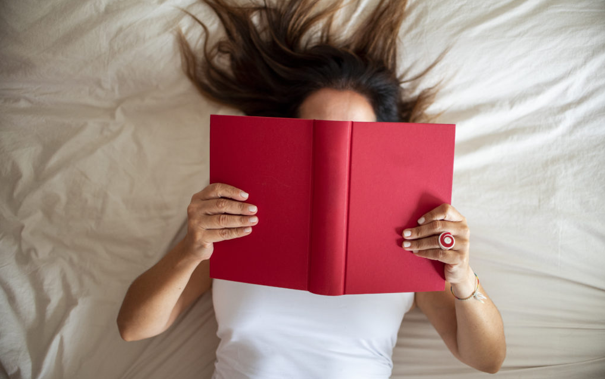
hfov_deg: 54.0
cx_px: 304
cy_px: 184
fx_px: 594
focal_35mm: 36
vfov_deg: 35.4
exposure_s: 1/400
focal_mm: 35
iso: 1000
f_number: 2
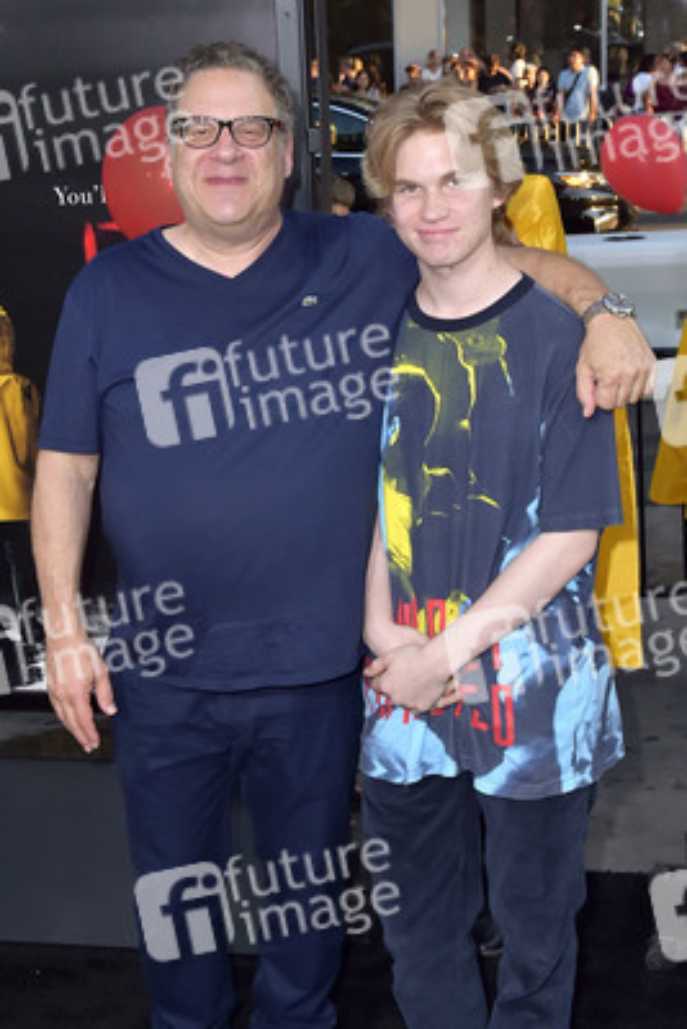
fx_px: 1087
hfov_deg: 35.1
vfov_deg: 50.7
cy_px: 514
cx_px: 344
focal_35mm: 38
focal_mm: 38
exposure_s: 1/250
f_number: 6.3
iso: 640
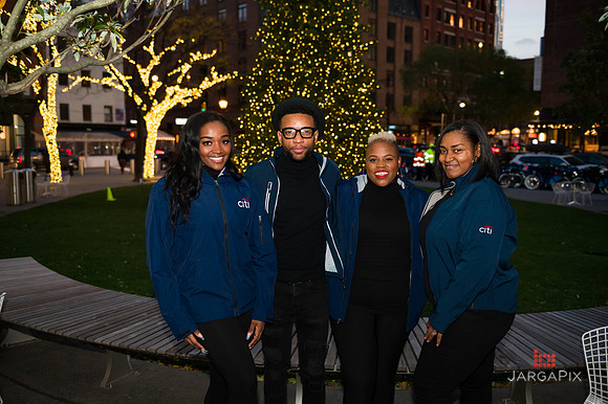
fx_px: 591
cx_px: 304
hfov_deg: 54.5
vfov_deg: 37.8
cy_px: 202
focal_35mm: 35
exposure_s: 1/200
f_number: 4
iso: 1600
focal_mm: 35
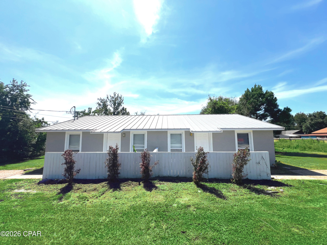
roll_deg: +0.1
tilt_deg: +7.9
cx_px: 164
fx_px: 123
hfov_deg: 106.2
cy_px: 122
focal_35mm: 13
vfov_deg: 89.9
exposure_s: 1/3774
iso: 32
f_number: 1.8
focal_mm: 1.57
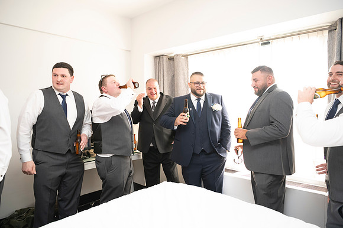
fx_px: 229
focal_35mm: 24
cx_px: 172
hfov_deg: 73.8
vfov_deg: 53.1
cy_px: 114
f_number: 2.8
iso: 800
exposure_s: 1/100
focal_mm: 24
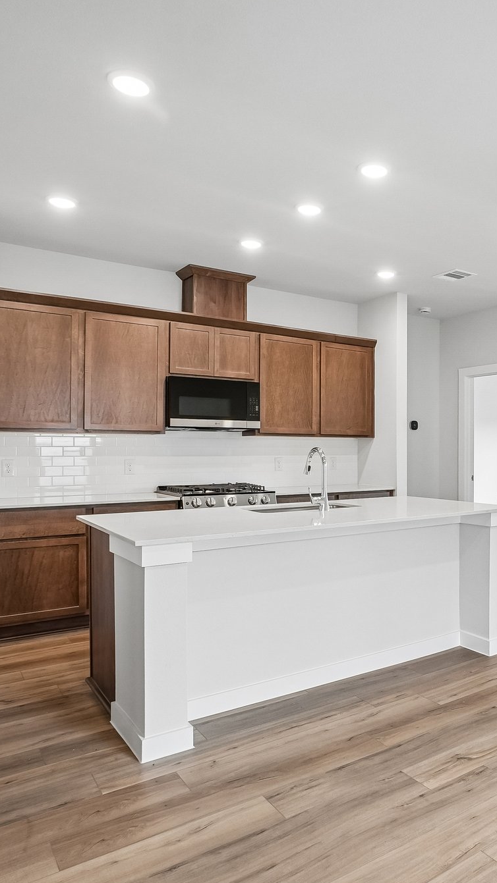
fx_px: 562
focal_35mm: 24
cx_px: 437
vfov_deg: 76.3
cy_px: 446
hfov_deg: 43.9
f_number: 8
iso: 400
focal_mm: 10
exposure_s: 1/25
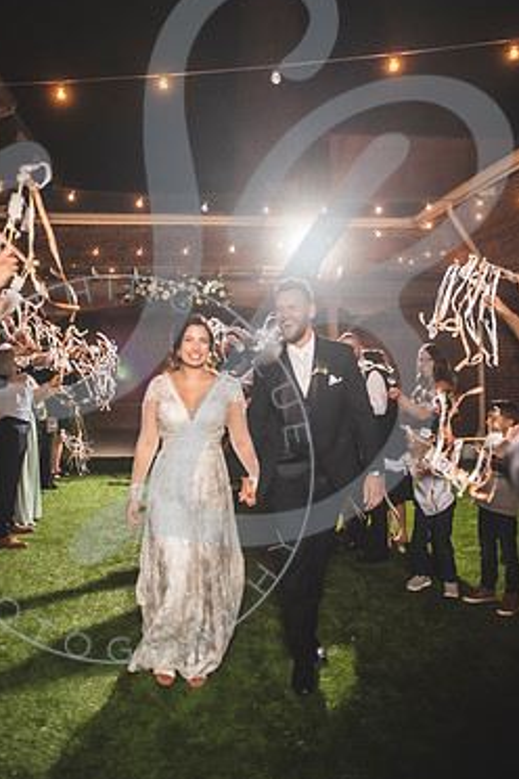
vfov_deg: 63.1
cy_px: 310
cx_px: 213
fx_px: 627
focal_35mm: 29
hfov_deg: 44.8
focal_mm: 24
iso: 1000
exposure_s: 1/200
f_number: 2.8
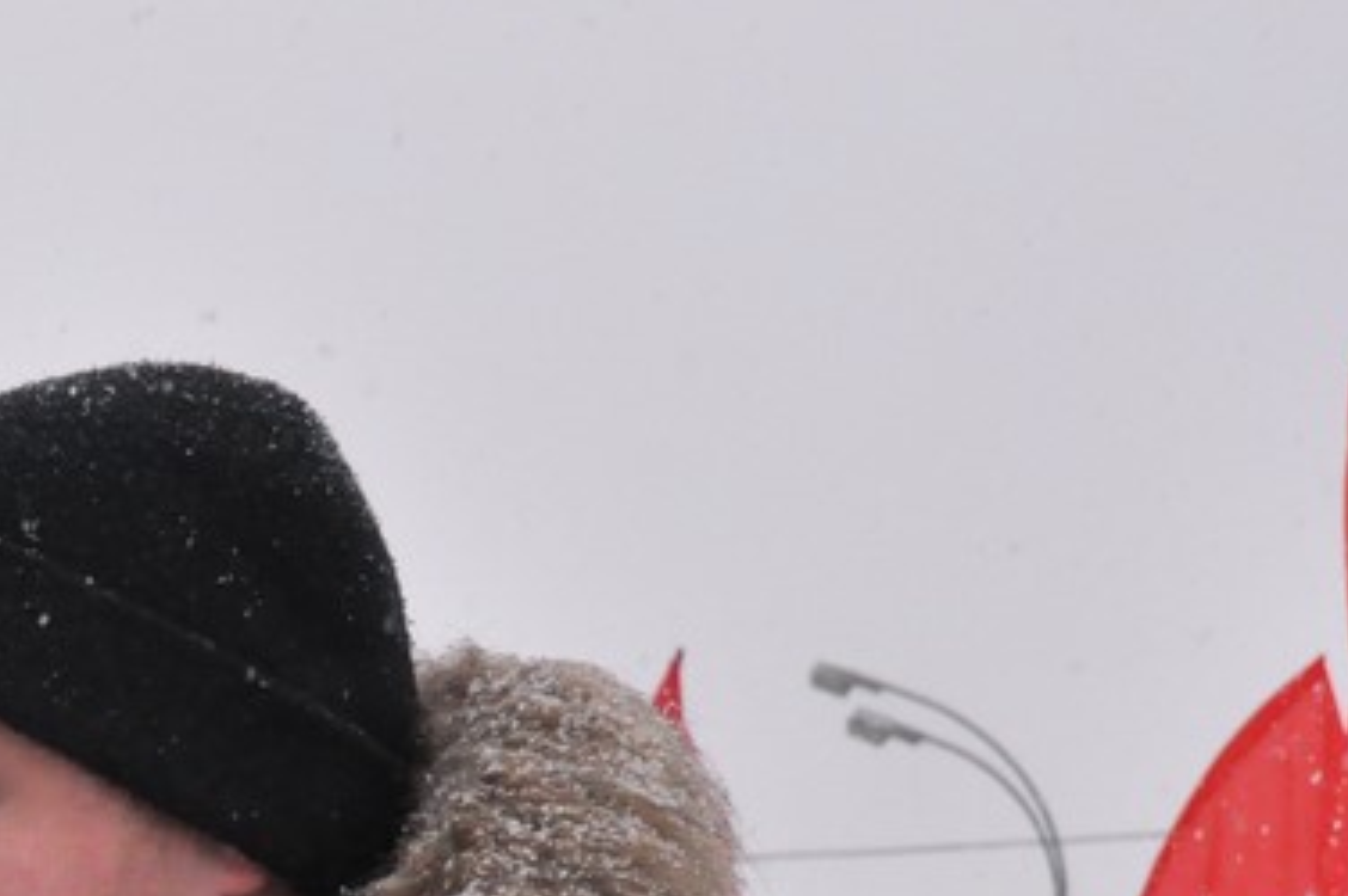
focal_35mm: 203
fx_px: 7594
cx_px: -523
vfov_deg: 6.7
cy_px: 1337
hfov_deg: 9.9
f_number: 10
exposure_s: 1/400
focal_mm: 44
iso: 1600
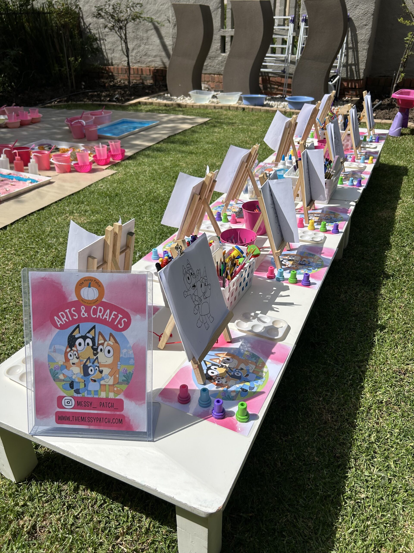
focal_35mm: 26
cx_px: 207
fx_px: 415
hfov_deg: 53.1
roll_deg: -0.1
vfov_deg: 67.3
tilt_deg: -30.6
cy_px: 276
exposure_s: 1/8000
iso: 50
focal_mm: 5.7
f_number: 1.5
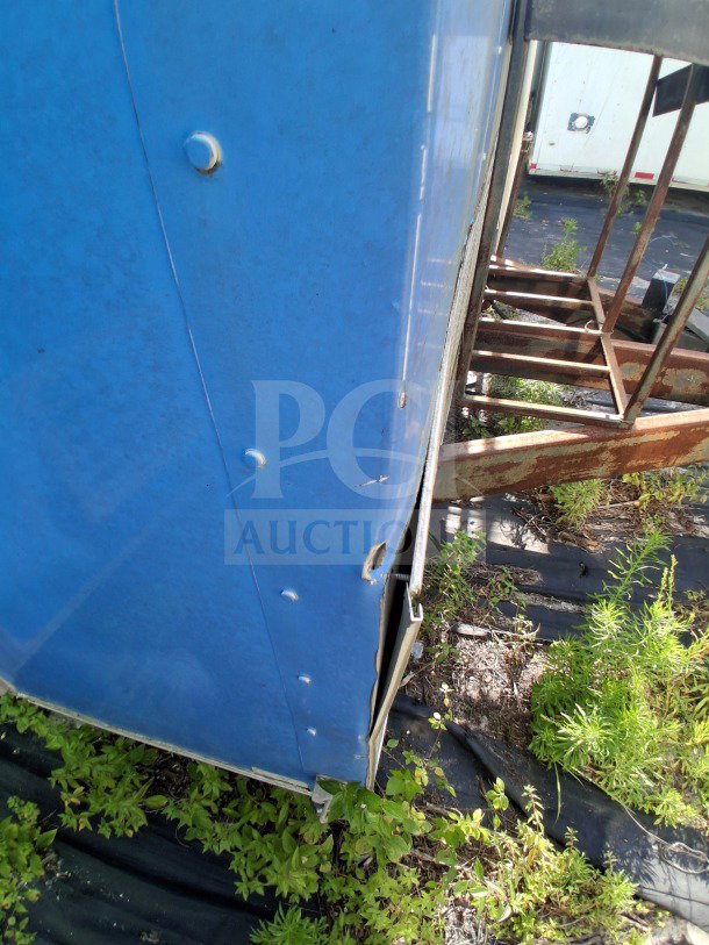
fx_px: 464
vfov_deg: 91.0
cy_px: 472
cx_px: 354
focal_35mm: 17
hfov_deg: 74.7
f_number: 2.2
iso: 50
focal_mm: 1.4
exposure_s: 1/193
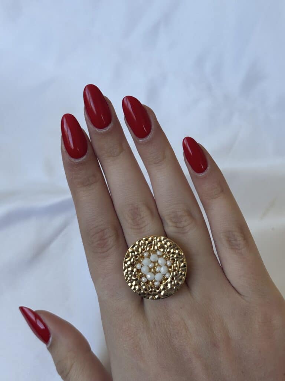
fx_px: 571
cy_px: 190
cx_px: 142
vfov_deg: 36.8
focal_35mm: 52
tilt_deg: -45.6
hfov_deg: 28.0
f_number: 1.6
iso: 40
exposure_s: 1/121
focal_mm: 5.96
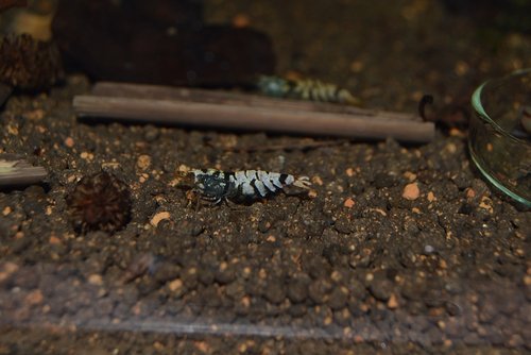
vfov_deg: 21.6
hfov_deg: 31.9
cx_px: 266
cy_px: 178
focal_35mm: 63
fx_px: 930
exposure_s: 1/60
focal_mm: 42
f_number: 8
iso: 100
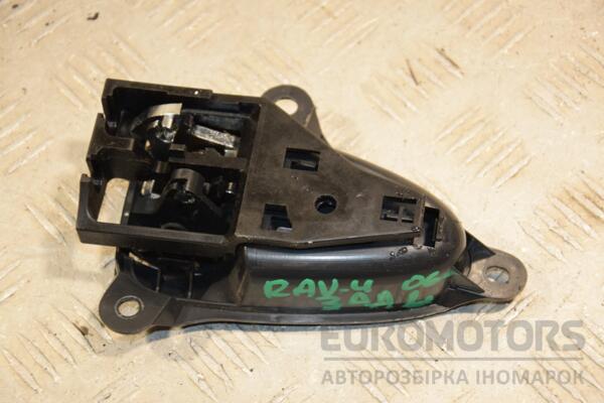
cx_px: 302
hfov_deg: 19.5
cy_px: 202
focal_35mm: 105
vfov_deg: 13.0
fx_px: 1762
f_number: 5.3
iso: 800
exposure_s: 1/160
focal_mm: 70
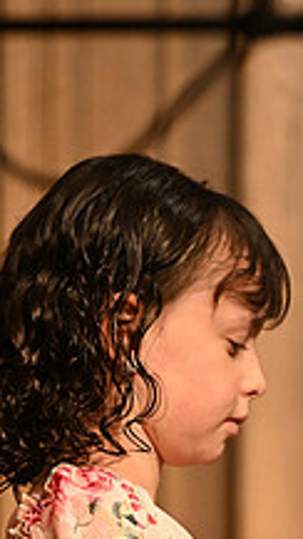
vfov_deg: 3.8
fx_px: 8016
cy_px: 566
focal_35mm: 561
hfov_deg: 2.2
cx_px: 250
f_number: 2.8
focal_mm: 200
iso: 3200
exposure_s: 1/400
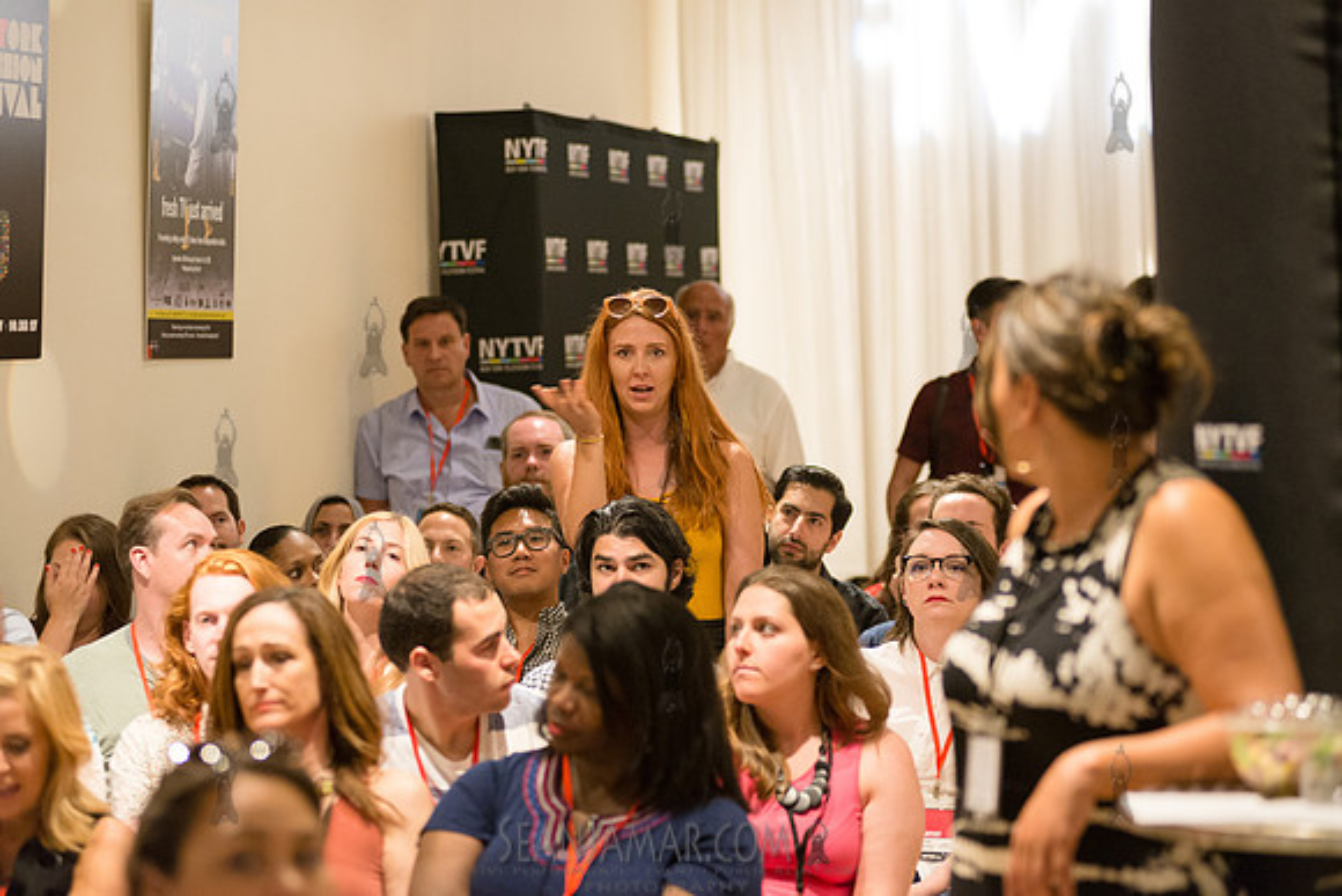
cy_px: 448
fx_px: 4176
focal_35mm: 112
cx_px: 671
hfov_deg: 18.3
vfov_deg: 12.2
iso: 3200
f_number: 3.5
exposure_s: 1/125
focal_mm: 112
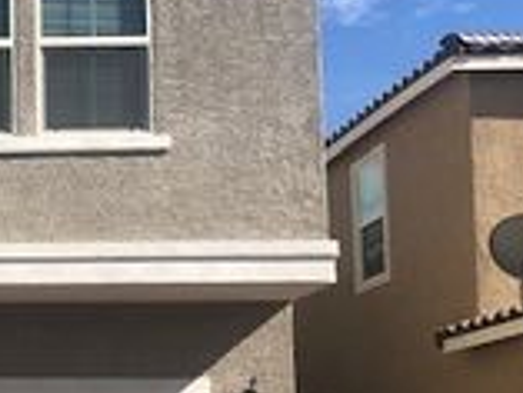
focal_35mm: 89
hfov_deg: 19.9
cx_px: -190
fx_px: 1346
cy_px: 361
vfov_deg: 16.4
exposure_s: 1/1600
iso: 20
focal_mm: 4
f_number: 1.8
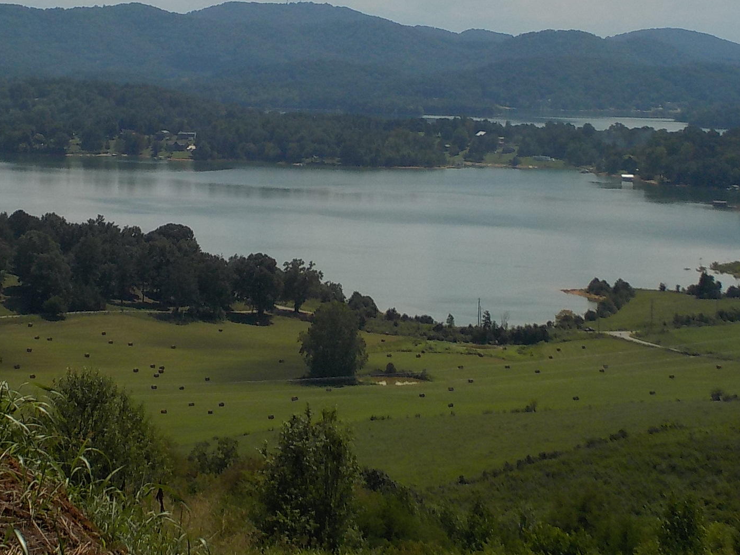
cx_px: 258
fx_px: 2458
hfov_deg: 17.1
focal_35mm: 115
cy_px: 110
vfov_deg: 12.8
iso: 125
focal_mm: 9.7
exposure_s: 1/1250
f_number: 5.3
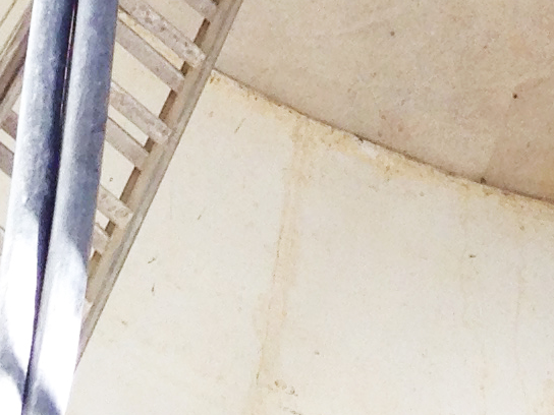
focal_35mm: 198
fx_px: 3169
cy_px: -687
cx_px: 651
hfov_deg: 9.9
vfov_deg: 7.0
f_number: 2.4
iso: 50
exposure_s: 1/60
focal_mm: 4.12
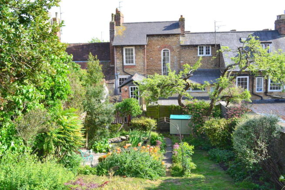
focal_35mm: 39
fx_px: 309
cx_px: 142
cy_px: 95
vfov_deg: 34.2
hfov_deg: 49.5
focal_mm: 26
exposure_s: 1/200
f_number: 10
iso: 400
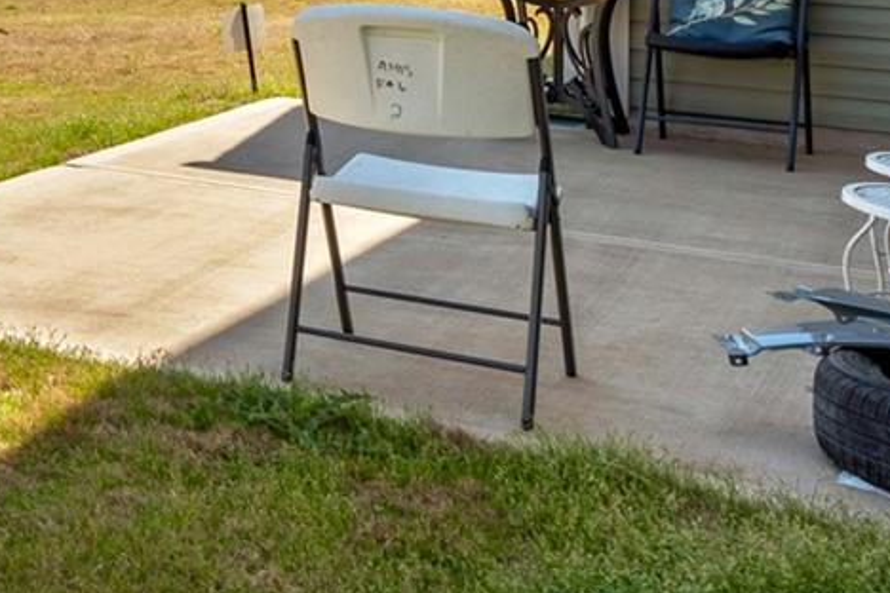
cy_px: -170
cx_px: -633
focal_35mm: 70
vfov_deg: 18.2
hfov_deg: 21.3
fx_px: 1730
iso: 100
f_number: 8
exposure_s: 1/160
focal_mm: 16
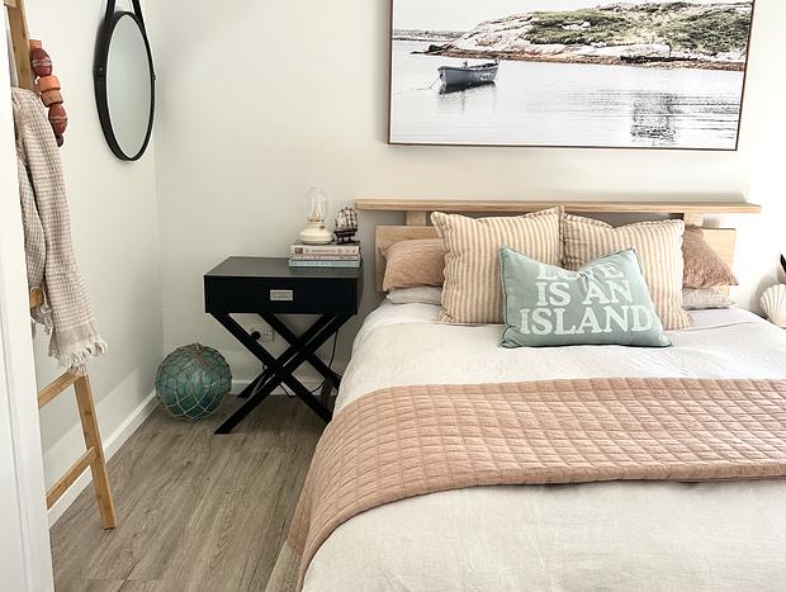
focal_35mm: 24
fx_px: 546
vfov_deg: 56.9
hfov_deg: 71.5
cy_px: 296
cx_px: 393
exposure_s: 1/121
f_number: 1.78
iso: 125
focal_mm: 6.86
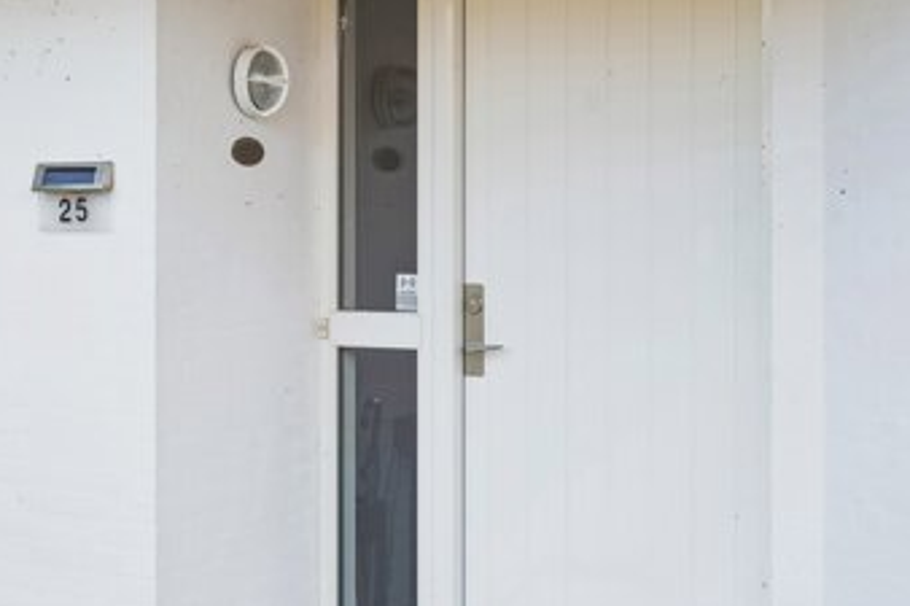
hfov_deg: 27.5
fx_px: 1824
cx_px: 202
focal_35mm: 72
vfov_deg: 18.9
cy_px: 281
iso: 200
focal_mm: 30.5
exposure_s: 1/80
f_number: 8
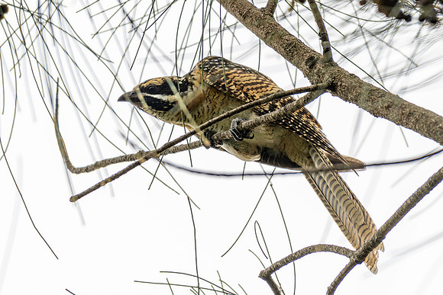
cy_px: 94
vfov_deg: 1.3
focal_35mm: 1078
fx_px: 13267
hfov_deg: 1.9
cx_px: 218
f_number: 5.6
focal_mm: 500
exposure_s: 1/400
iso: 64
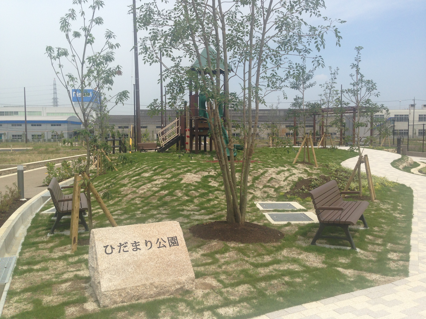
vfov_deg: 42.9
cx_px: 213
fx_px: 406
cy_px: 160
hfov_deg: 55.4
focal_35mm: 33
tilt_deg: -2.2
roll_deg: -0.6
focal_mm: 4.12
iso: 50
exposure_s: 1/1808
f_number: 2.4
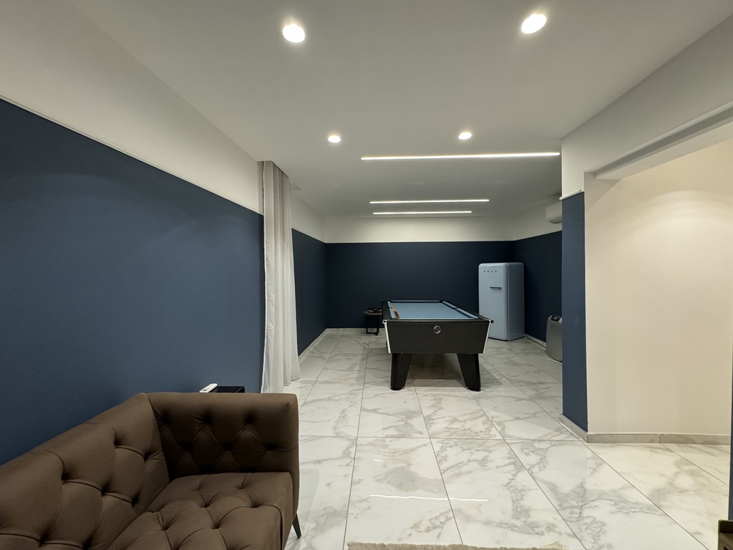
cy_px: 275
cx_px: 366
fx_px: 296
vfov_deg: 85.7
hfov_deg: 102.1
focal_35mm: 14
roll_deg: +0.1
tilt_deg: -0.7
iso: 400
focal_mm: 2.22
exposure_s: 1/50
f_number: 2.2
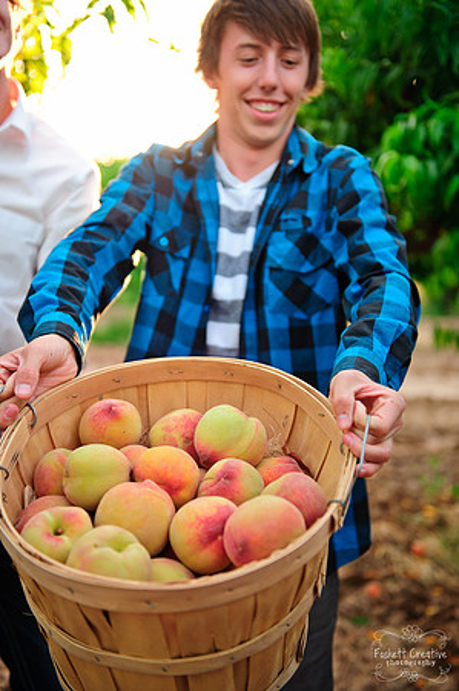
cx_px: 230
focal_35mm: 45
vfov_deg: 43.6
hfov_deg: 29.8
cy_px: 346
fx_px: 863
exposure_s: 1/160
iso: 200
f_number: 2.8
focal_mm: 45
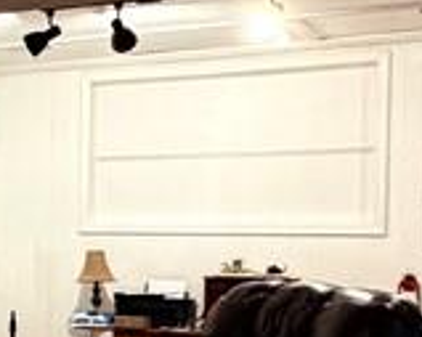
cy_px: 268
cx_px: -204
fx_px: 1098
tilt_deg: -1.1
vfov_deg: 17.3
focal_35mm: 88
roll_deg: -0.5
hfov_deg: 19.2
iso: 320
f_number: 2.2
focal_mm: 2.22
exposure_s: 1/60
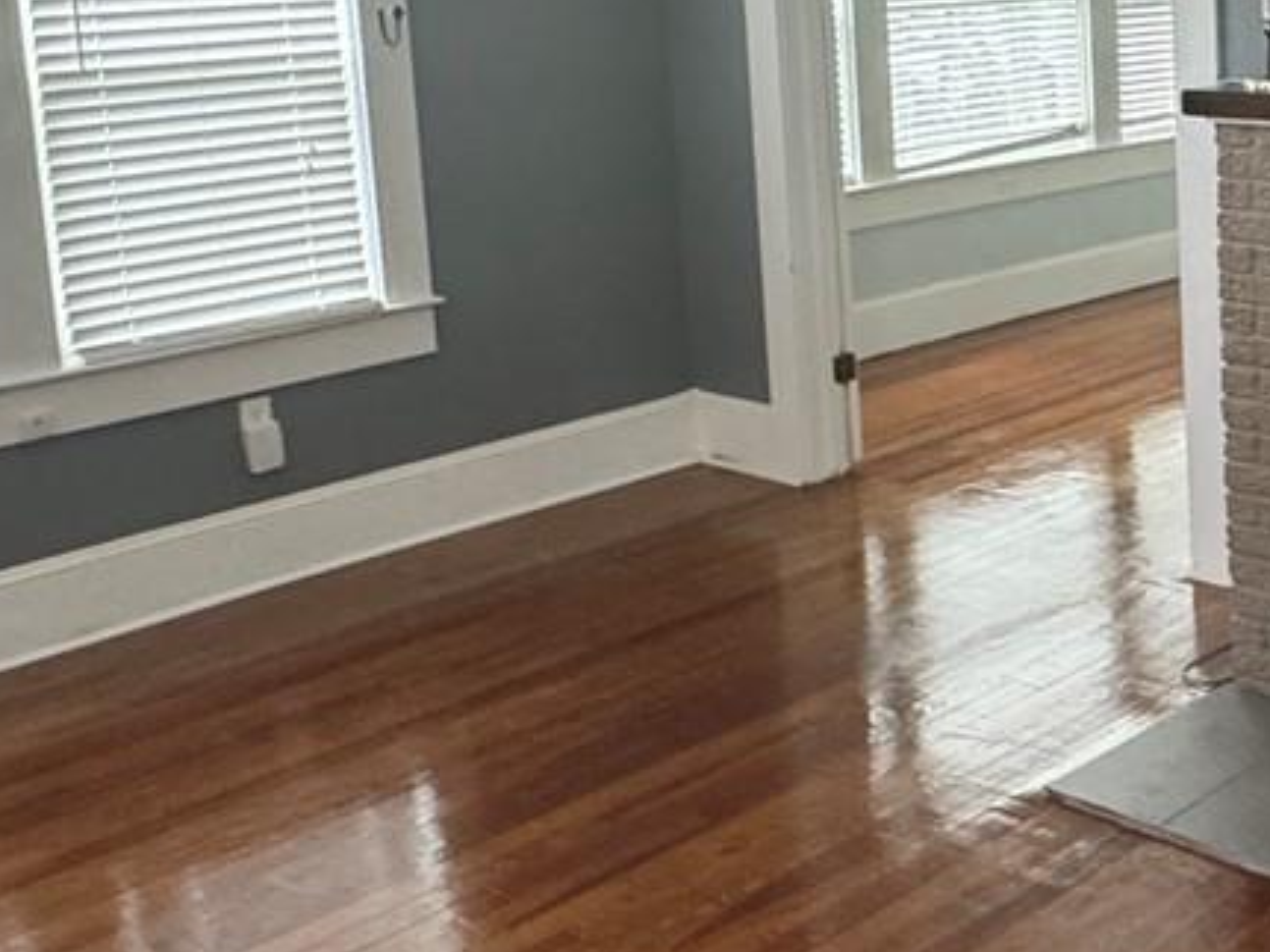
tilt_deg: -9.0
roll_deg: +2.2
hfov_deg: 33.5
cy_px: 156
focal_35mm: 52
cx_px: 1288
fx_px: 1907
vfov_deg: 27.3
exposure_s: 1/120
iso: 320
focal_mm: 2.22
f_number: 2.2
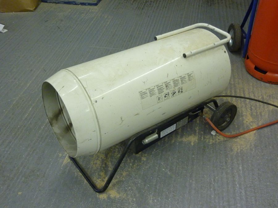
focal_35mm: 37
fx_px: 297
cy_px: 104
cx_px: 139
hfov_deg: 50.1
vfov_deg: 38.7
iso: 400
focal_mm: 6.1
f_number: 3.6
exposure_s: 1/25
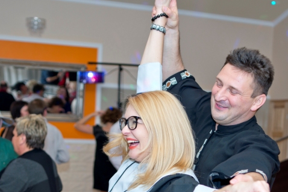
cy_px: 197
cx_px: 148
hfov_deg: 27.0
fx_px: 600
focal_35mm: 75
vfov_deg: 17.7
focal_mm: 35
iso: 320
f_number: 2.8
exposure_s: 1/320
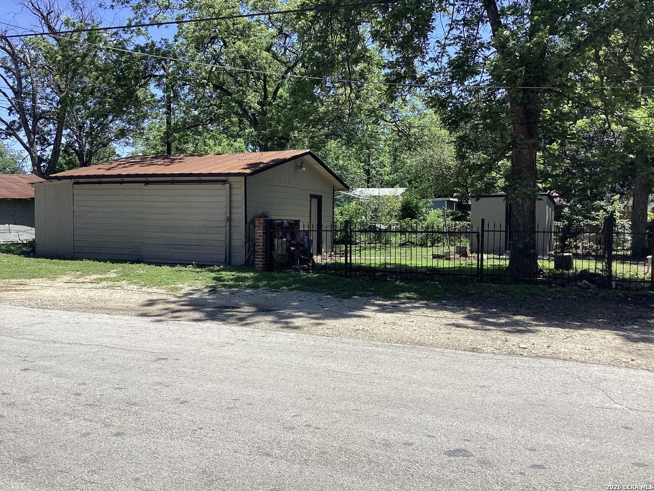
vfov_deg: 45.4
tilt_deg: -1.8
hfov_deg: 58.4
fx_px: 586
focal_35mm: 31
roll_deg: +0.9
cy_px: 246
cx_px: 327
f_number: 2.4
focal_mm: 3.3
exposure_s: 1/895
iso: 25
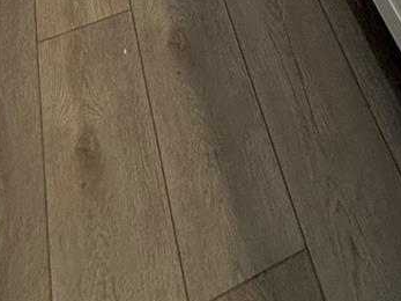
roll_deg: -2.2
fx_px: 718
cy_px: -561
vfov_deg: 12.2
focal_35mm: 62
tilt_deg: -8.7
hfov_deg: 30.7
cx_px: 302
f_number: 2.2
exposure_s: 1/120
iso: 160
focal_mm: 2.22
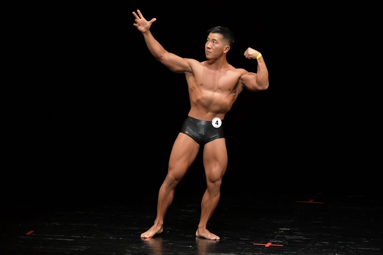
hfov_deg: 6.9
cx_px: 192
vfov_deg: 4.6
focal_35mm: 300
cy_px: 128
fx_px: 3190
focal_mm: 200
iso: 3200
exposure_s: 1/400
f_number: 5.6
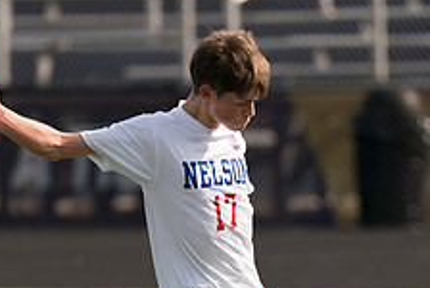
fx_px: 9305
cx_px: 253
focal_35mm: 778
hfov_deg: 2.6
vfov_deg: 1.8
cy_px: 302
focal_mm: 200
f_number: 2.8
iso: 160
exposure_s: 1/2000
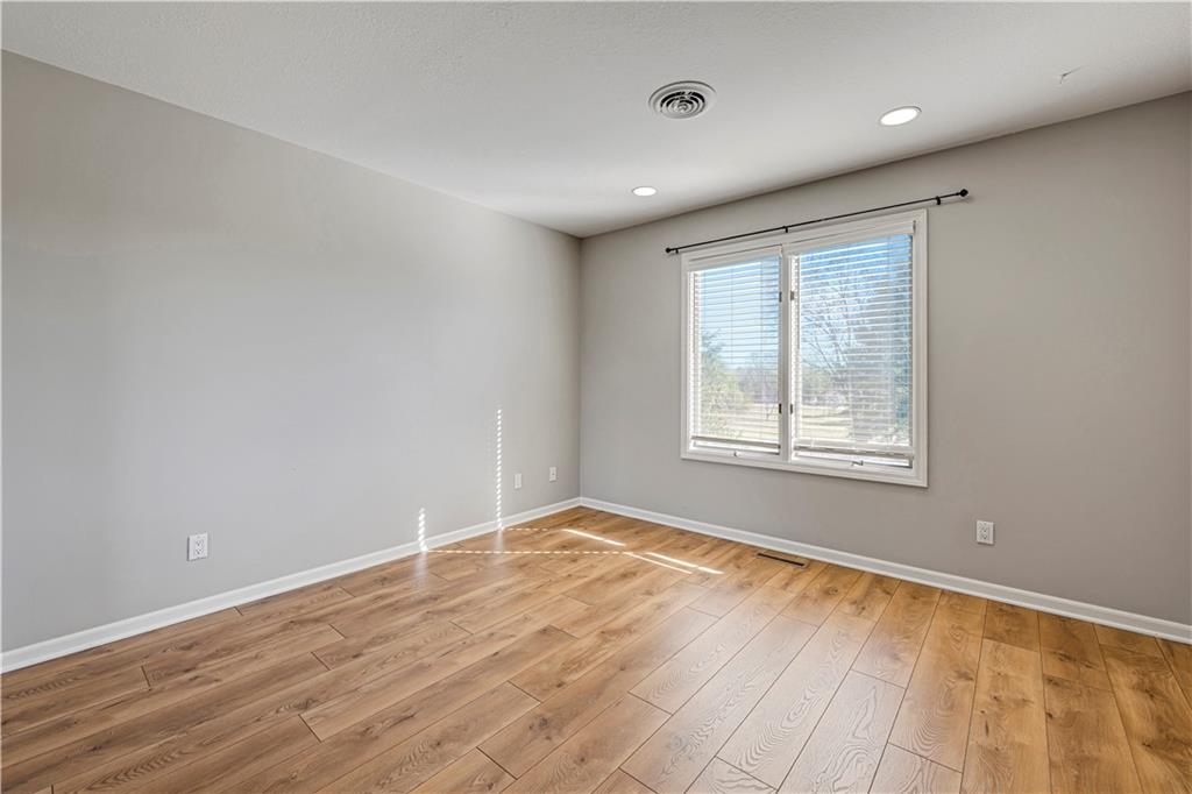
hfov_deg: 100.4
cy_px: 397
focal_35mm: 15
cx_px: 596
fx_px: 496
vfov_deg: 77.3
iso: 100
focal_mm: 15
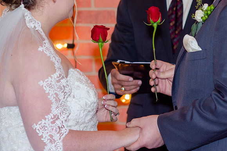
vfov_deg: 5.8
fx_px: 1488
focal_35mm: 236
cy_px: 12
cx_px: 41
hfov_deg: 8.7
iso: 320
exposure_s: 1/160
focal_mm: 85
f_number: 2.5
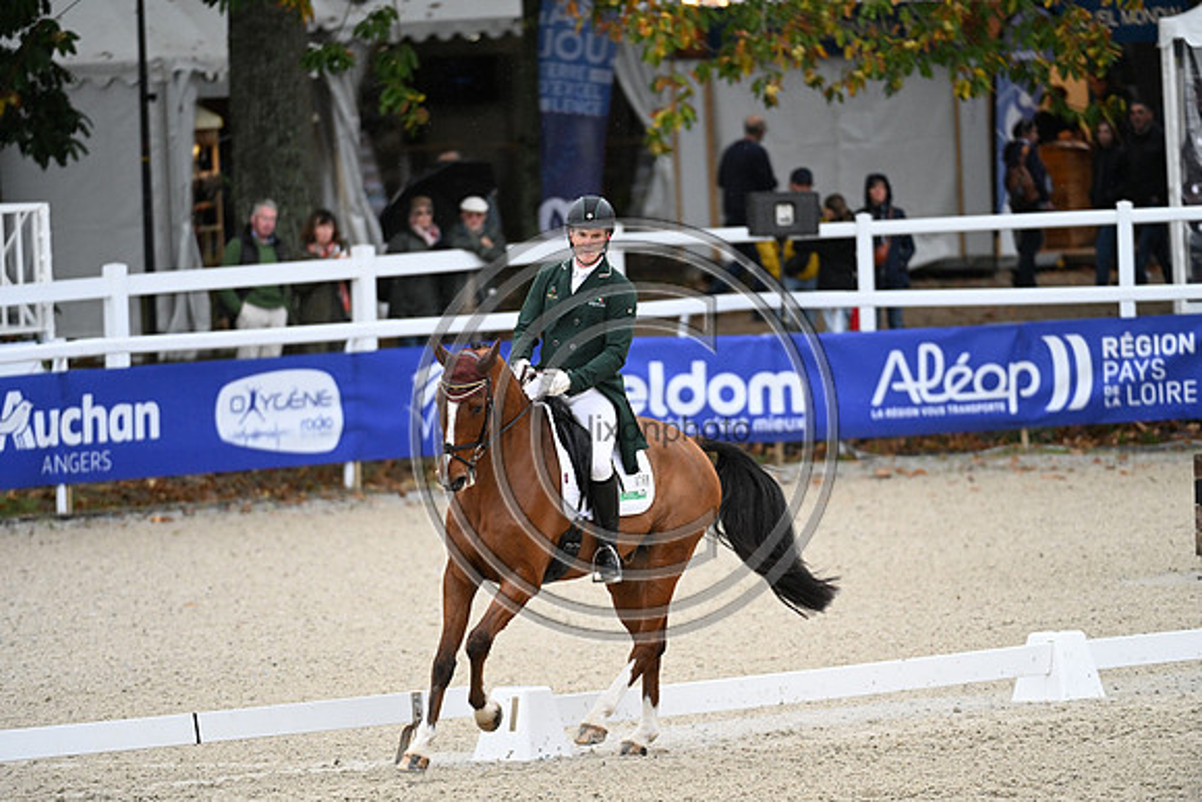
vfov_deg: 4.0
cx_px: 601
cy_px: 401
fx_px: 11354
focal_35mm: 340
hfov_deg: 6.1
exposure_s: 1/1250
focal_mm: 340
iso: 2500
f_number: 4.5
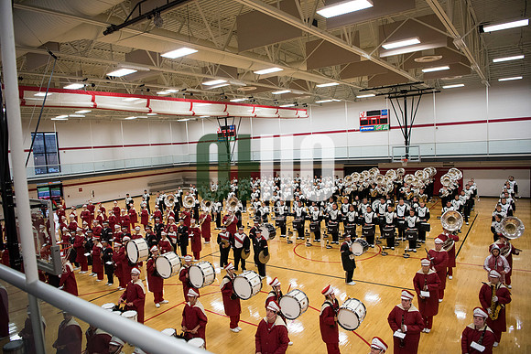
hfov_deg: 73.7
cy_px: 177
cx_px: 266
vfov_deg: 53.2
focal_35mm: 24
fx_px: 354
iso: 2000
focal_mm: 24
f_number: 3.2
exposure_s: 1/500
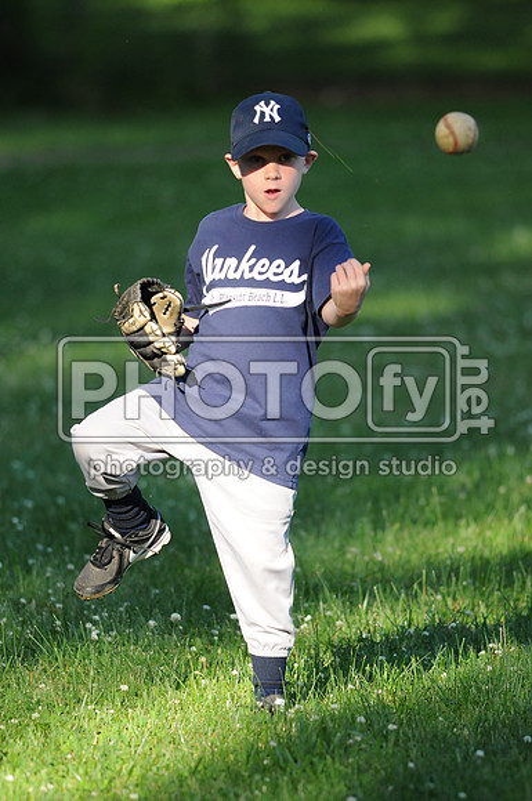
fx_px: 10004
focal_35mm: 450
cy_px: 400
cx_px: 266
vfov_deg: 4.6
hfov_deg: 3.0
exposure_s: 1/1600
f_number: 4
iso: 800
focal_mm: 300
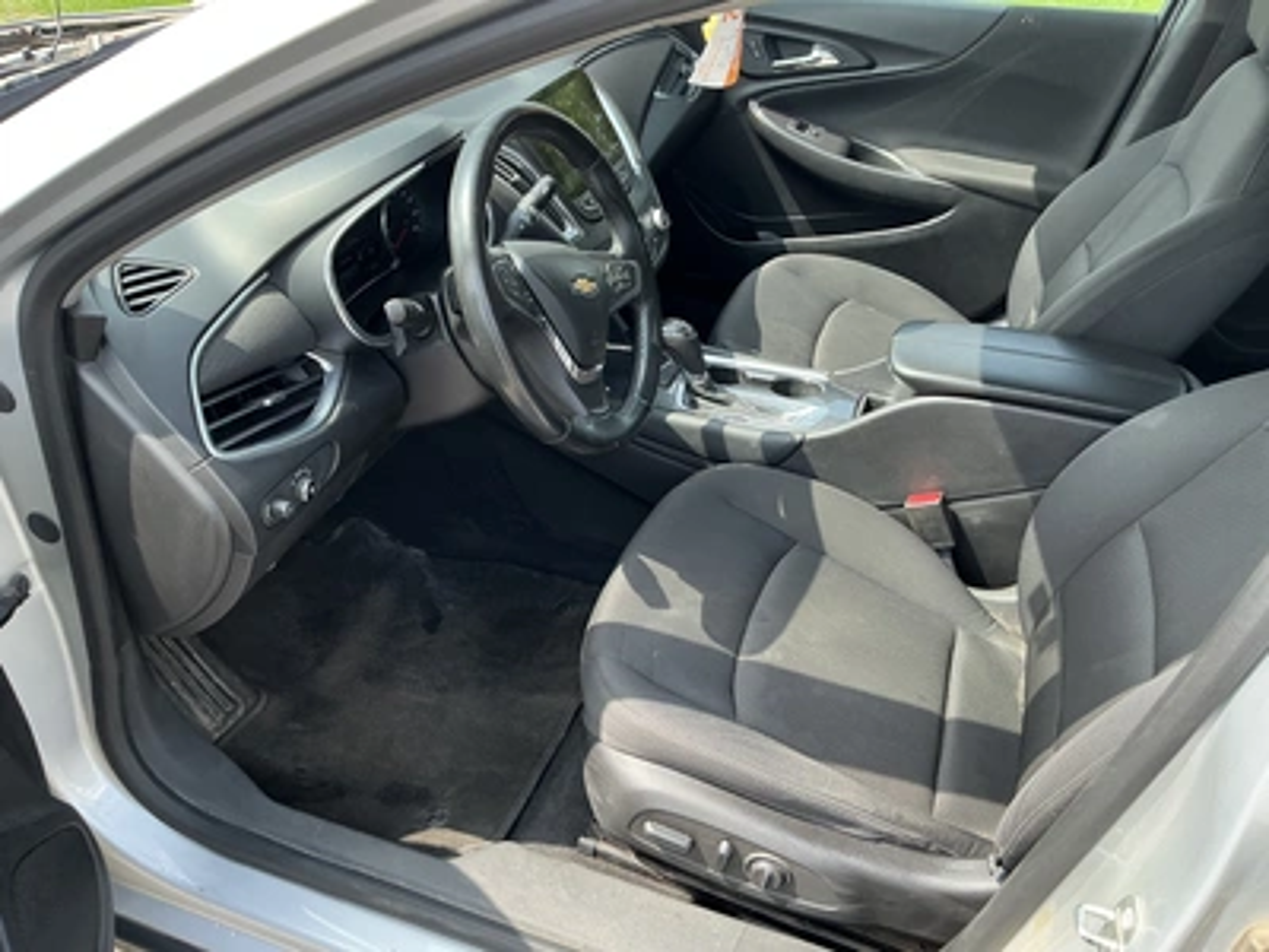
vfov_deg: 49.7
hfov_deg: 63.4
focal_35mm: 28
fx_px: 1026
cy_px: 476
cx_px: 634
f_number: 1.8
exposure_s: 1/253
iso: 25
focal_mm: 3
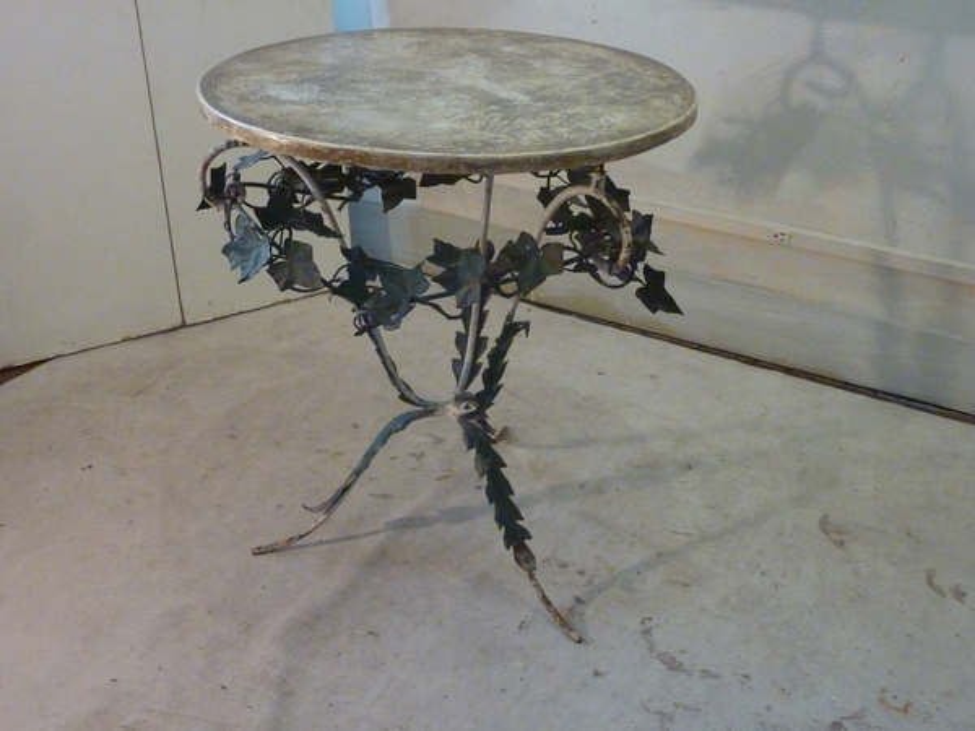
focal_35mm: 37
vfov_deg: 38.7
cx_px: 488
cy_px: 366
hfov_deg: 50.1
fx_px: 1042
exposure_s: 1/40
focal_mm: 6.1
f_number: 3.6
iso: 800
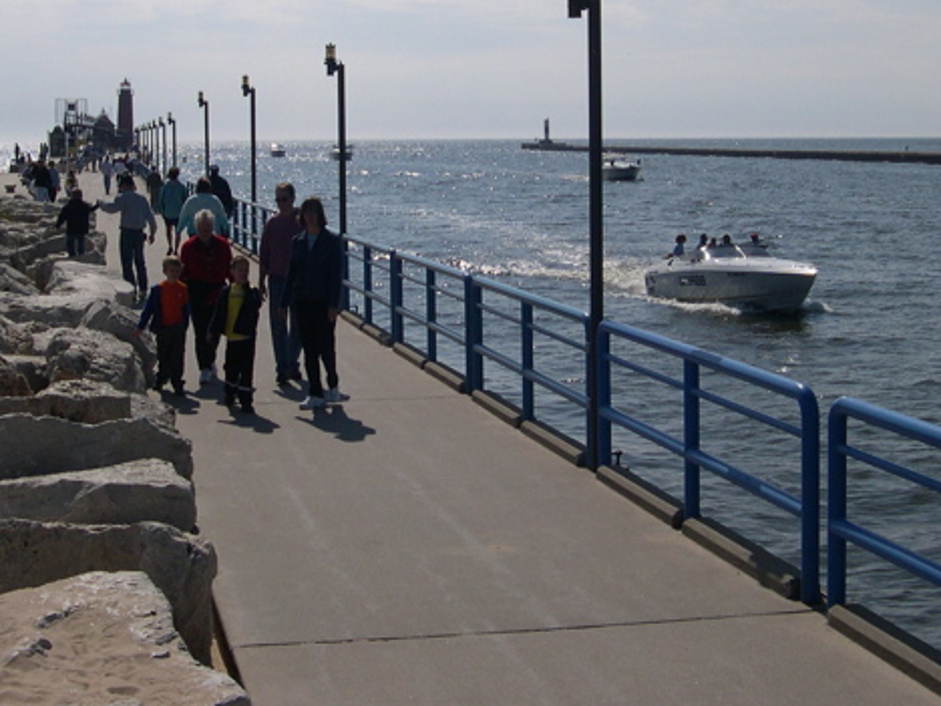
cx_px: 424
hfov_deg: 29.8
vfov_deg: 22.4
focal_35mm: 65
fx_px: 1767
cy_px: 171
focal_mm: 8
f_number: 7.6
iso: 100
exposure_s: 1/804
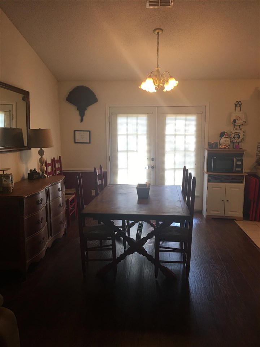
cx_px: 130
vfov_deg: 61.7
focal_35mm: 29
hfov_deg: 48.2
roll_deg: +0.1
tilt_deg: -7.2
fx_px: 290
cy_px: 174
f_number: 2.2
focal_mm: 4.15
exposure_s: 1/30
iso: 25
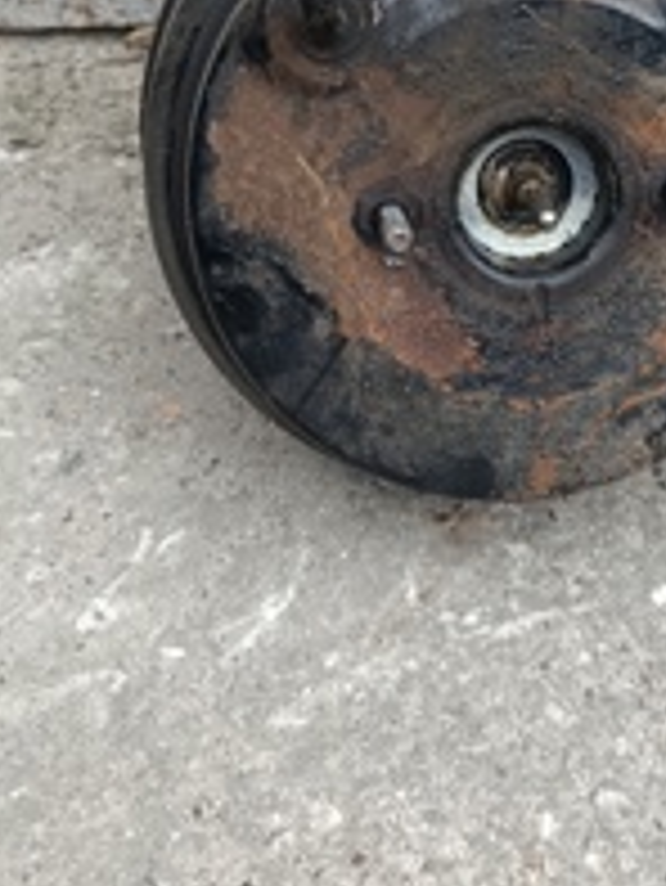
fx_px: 1435
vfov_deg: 32.3
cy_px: 58
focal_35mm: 56
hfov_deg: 25.9
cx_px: 488
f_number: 1.6
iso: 64
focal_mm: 6.14
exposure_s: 1/100
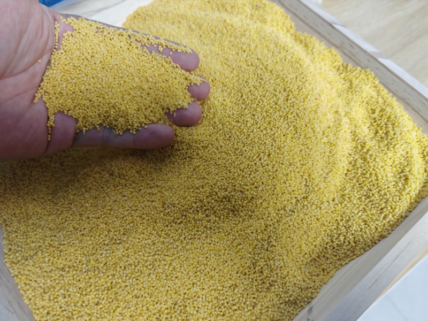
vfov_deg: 51.4
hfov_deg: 65.3
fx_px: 334
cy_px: 160
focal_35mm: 27
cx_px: 214
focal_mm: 6.67
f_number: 1.9
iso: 640
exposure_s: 1/50
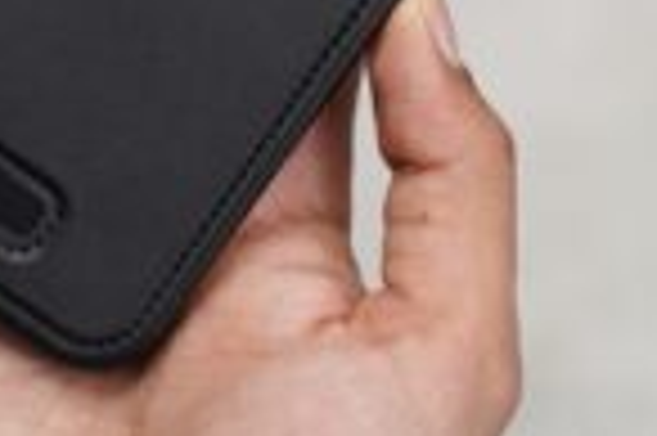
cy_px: -160
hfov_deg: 11.4
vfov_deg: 7.5
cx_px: 212
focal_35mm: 181
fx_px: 3300
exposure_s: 1/200
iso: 1000
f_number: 4
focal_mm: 66
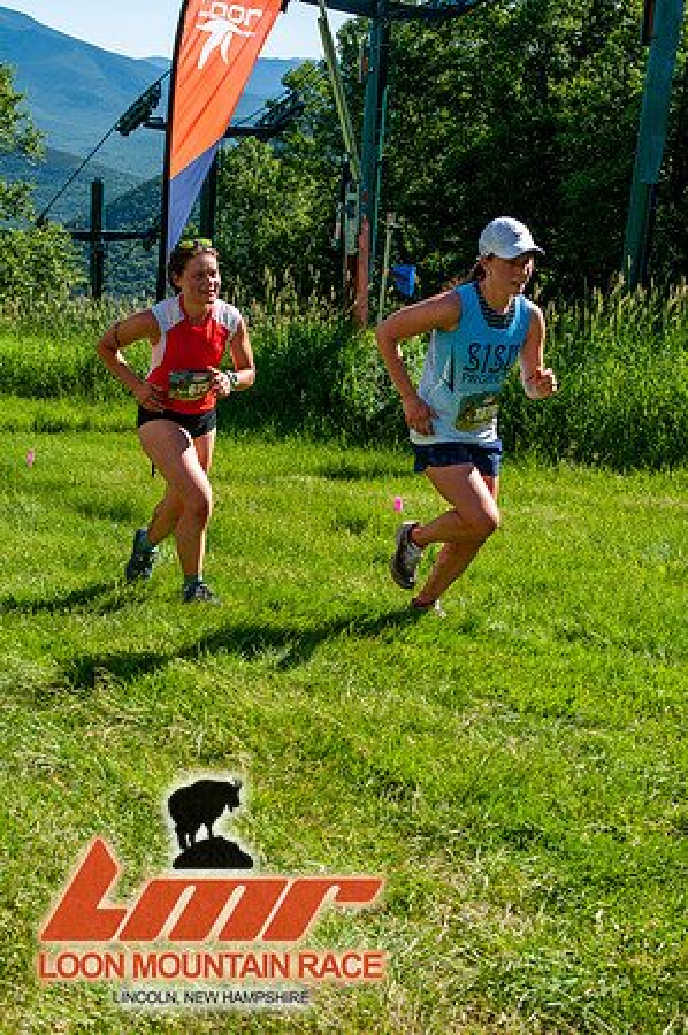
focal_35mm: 51
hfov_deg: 26.4
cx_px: 344
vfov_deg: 38.9
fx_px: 1465
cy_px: 518
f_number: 8
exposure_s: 1/320
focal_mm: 34
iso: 200
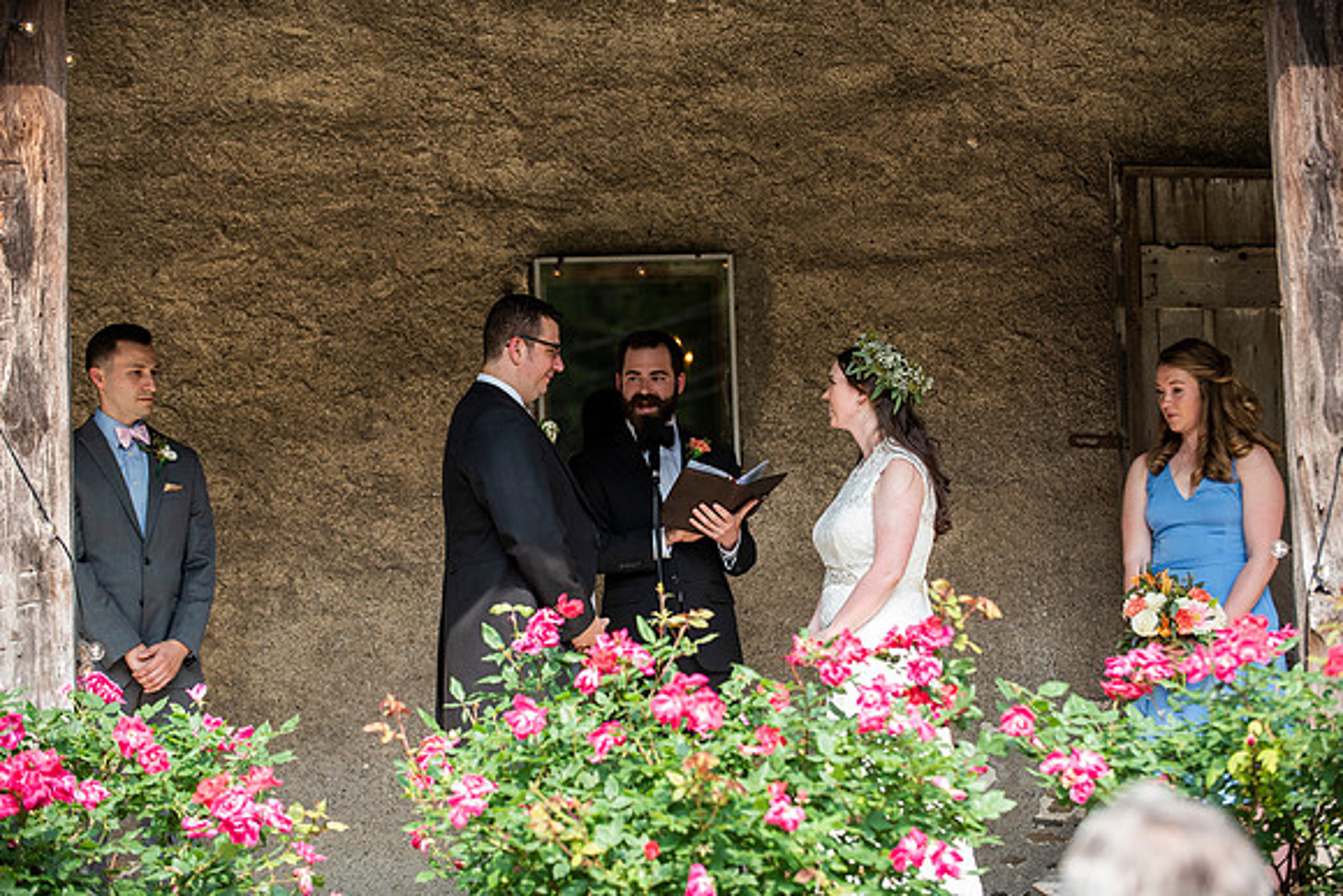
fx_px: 3918
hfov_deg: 19.5
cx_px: 672
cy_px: 448
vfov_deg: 13.0
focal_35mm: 105
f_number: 3.5
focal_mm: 105
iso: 400
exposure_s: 1/800
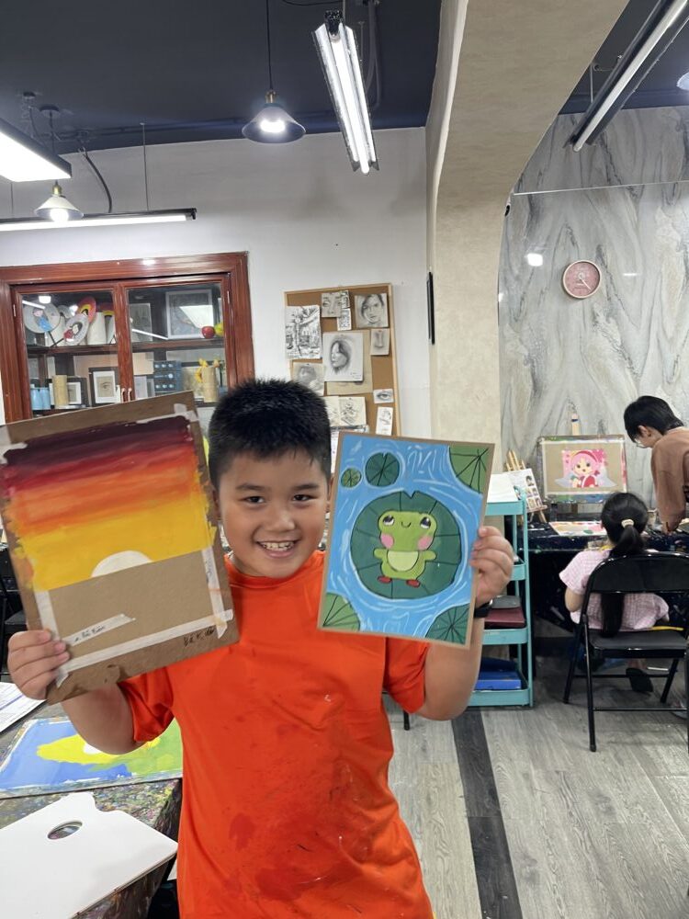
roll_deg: +2.3
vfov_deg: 69.4
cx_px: 344
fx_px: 663
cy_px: 460
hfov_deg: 54.9
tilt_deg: -5.9
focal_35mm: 25
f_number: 1.6
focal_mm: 5.1
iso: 64
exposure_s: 1/50
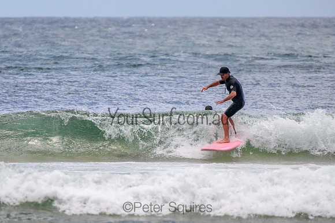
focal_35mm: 550
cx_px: 133
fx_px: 5118
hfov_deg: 3.7
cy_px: 140
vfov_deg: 2.5
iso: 220
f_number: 5.6
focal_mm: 400
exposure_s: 1/2000
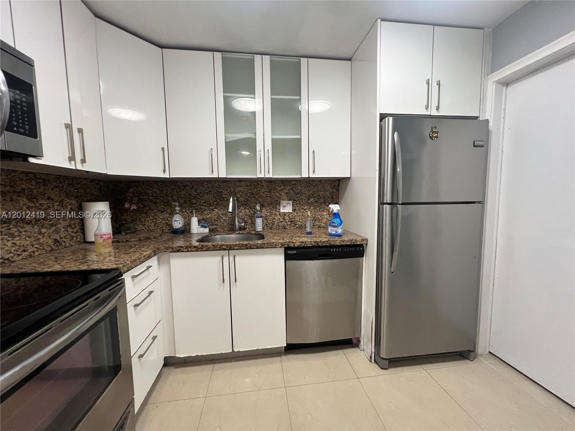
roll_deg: +1.2
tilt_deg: -4.7
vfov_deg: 89.9
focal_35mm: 13
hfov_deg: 106.2
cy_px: 216
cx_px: 288
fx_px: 216
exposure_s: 1/120
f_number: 1.8
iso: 200
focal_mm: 1.57
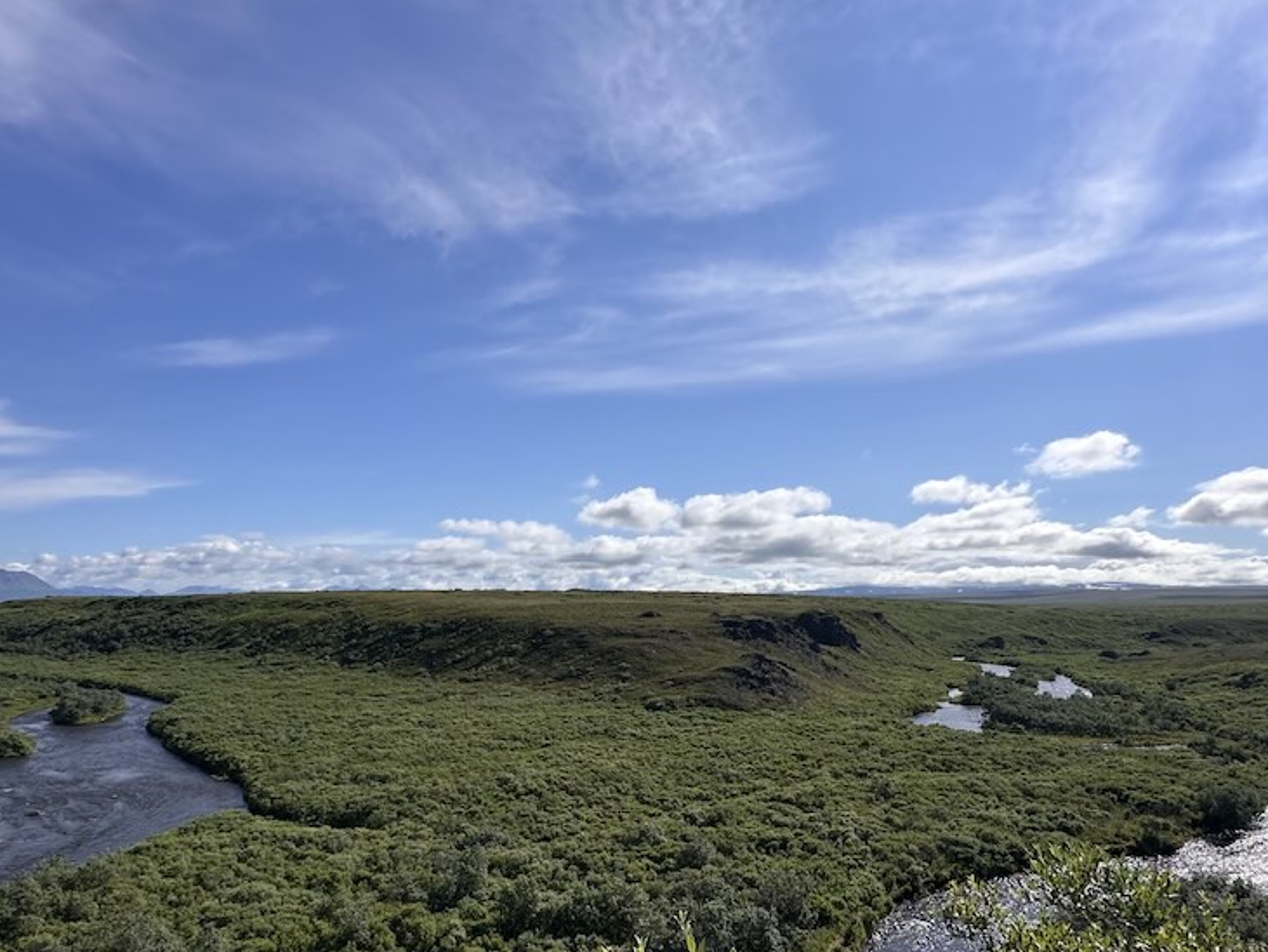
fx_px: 843
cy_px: 580
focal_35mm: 23
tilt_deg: +0.4
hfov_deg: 73.8
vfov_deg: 58.3
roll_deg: +0.2
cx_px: 594
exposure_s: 1/4651
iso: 50
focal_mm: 2.22
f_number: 2.2
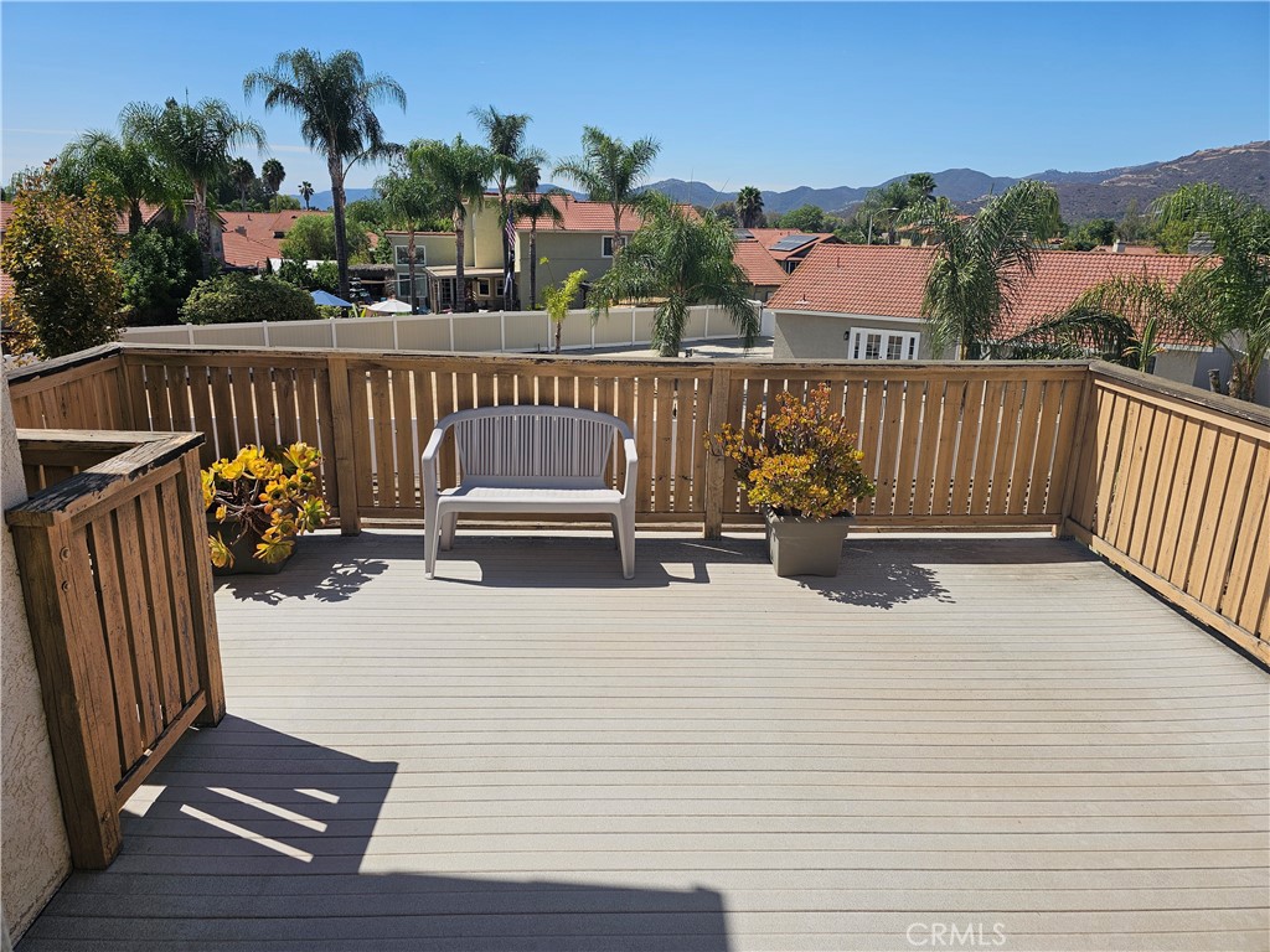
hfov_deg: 73.9
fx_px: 844
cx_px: 635
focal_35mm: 23
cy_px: 476
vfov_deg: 58.9
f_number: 1.7
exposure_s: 1/1304
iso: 10
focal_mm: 6.3
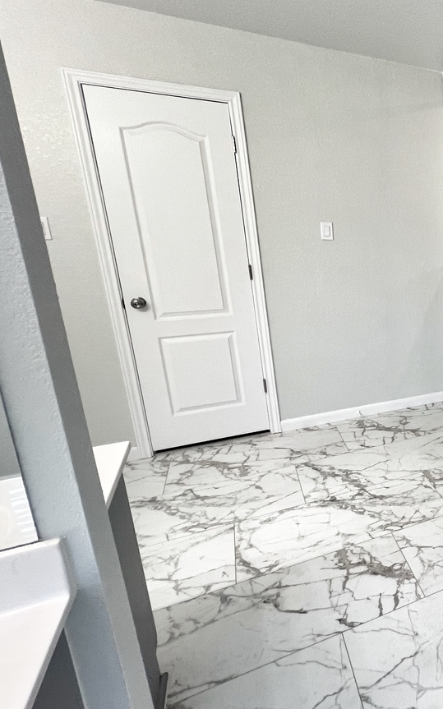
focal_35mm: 23
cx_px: 561
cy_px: 343
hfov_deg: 36.7
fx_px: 445
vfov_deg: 77.1
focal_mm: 1.57
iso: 160
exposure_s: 1/120
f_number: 1.8
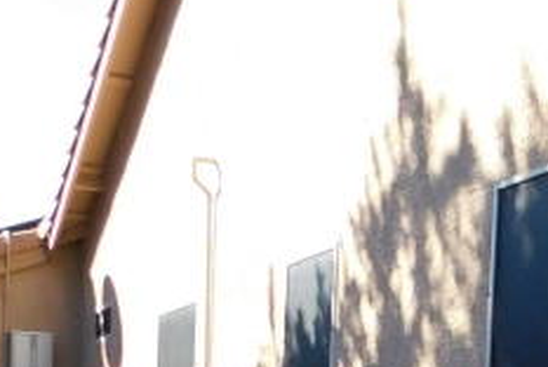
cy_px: 607
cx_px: 830
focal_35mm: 105
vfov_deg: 12.2
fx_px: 1600
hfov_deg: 17.4
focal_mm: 4
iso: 125
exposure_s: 1/400
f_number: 3
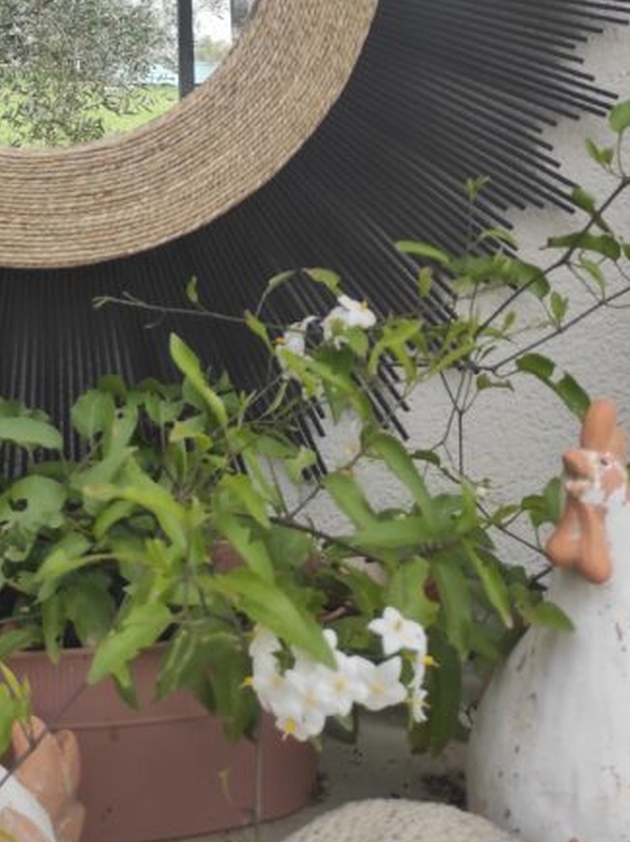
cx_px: 25
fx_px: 1433
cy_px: -14
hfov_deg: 23.9
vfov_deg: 30.3
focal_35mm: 59
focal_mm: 5.43
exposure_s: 1/106
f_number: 1.89
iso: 100
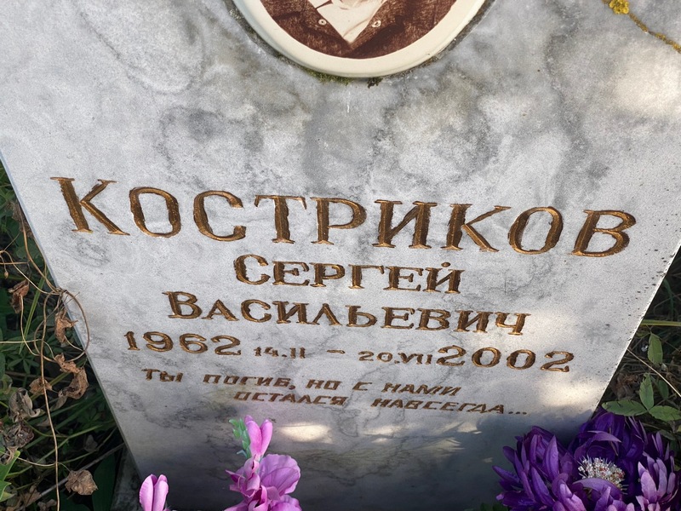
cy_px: 256
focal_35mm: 52
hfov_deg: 36.8
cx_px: 340
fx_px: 1023
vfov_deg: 28.0
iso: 32
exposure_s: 1/122
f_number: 2
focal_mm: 6
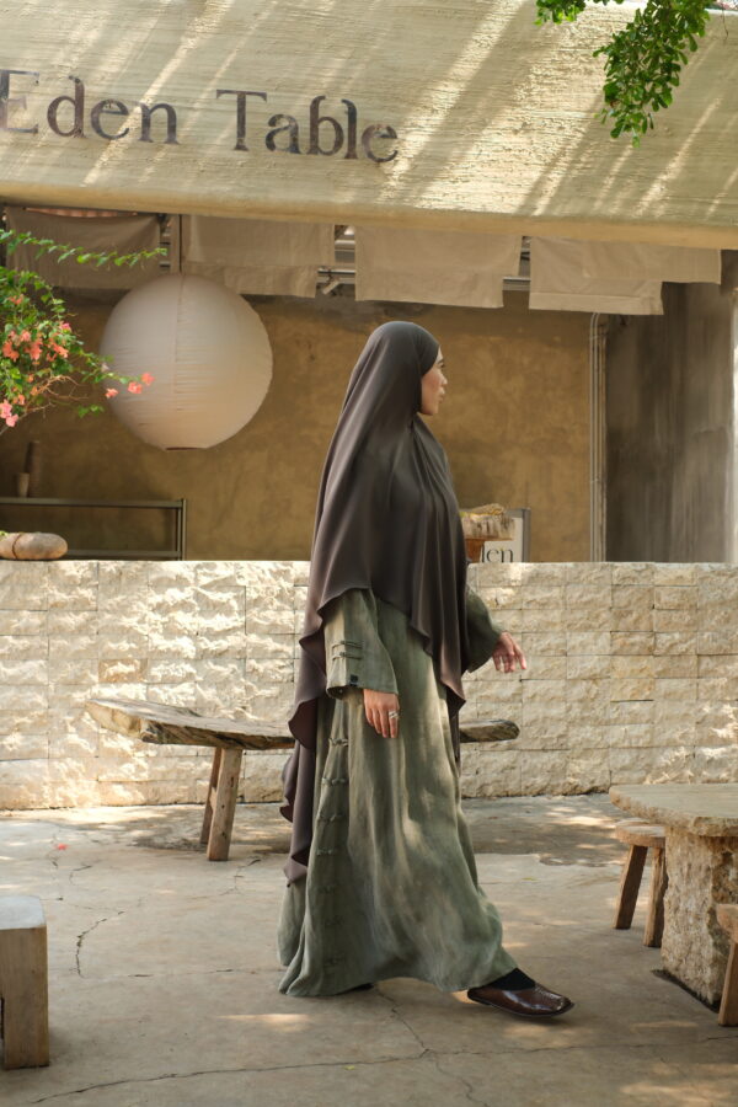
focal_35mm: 53
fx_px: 1630
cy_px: 554
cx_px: 369
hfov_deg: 25.5
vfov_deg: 37.5
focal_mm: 35
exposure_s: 1/250
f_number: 5
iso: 640
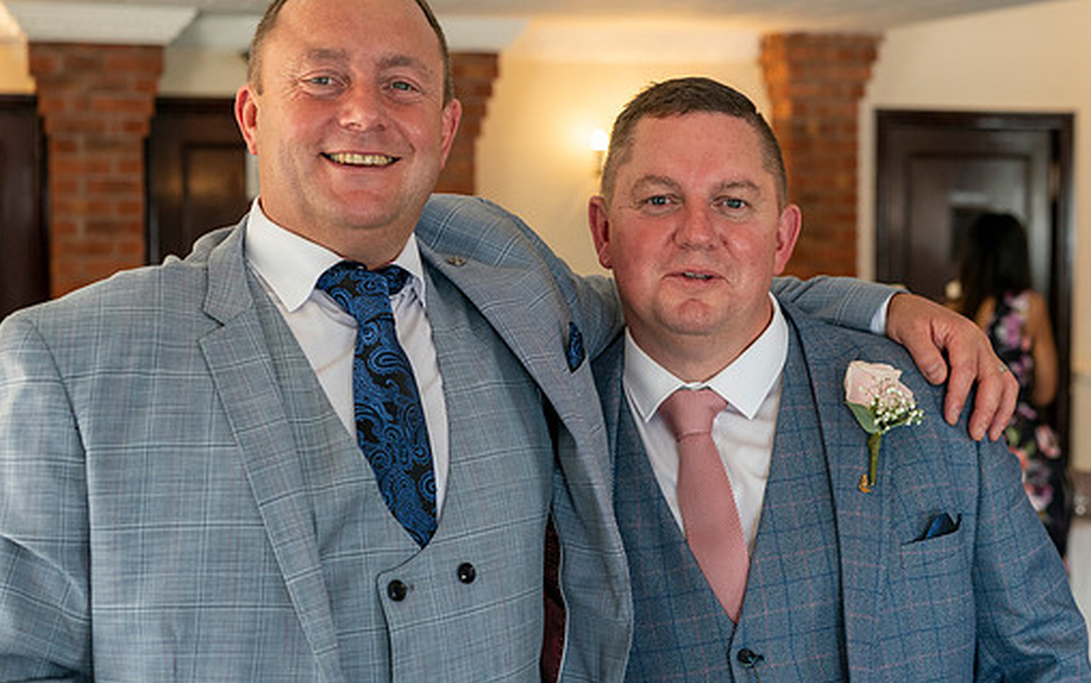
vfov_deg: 20.3
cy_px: 330
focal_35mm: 64
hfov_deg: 31.9
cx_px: 612
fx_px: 1904
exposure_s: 1/160
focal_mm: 55
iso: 1600
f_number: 4.5
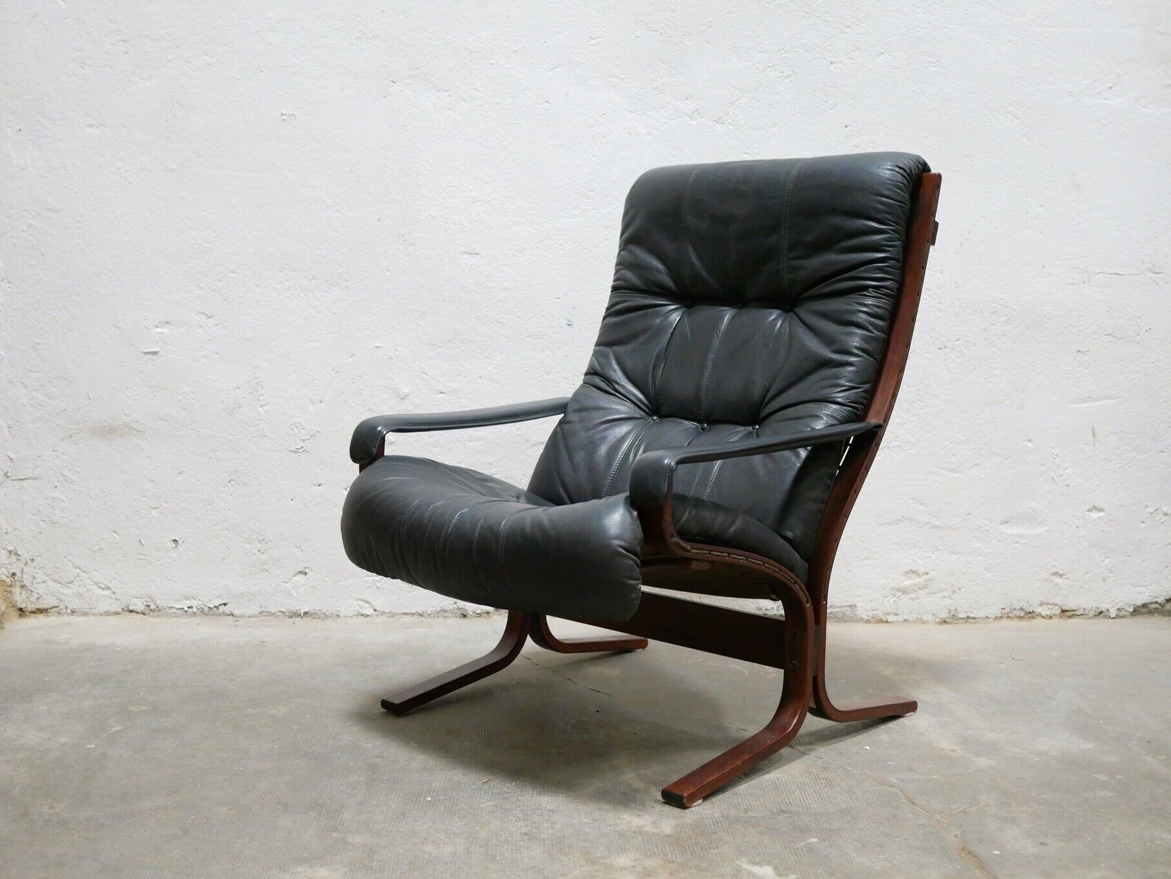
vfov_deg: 32.9
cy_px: 428
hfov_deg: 42.9
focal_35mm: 44
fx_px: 1489
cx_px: 588
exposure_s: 1/60
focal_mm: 20
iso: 1600
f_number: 1.7
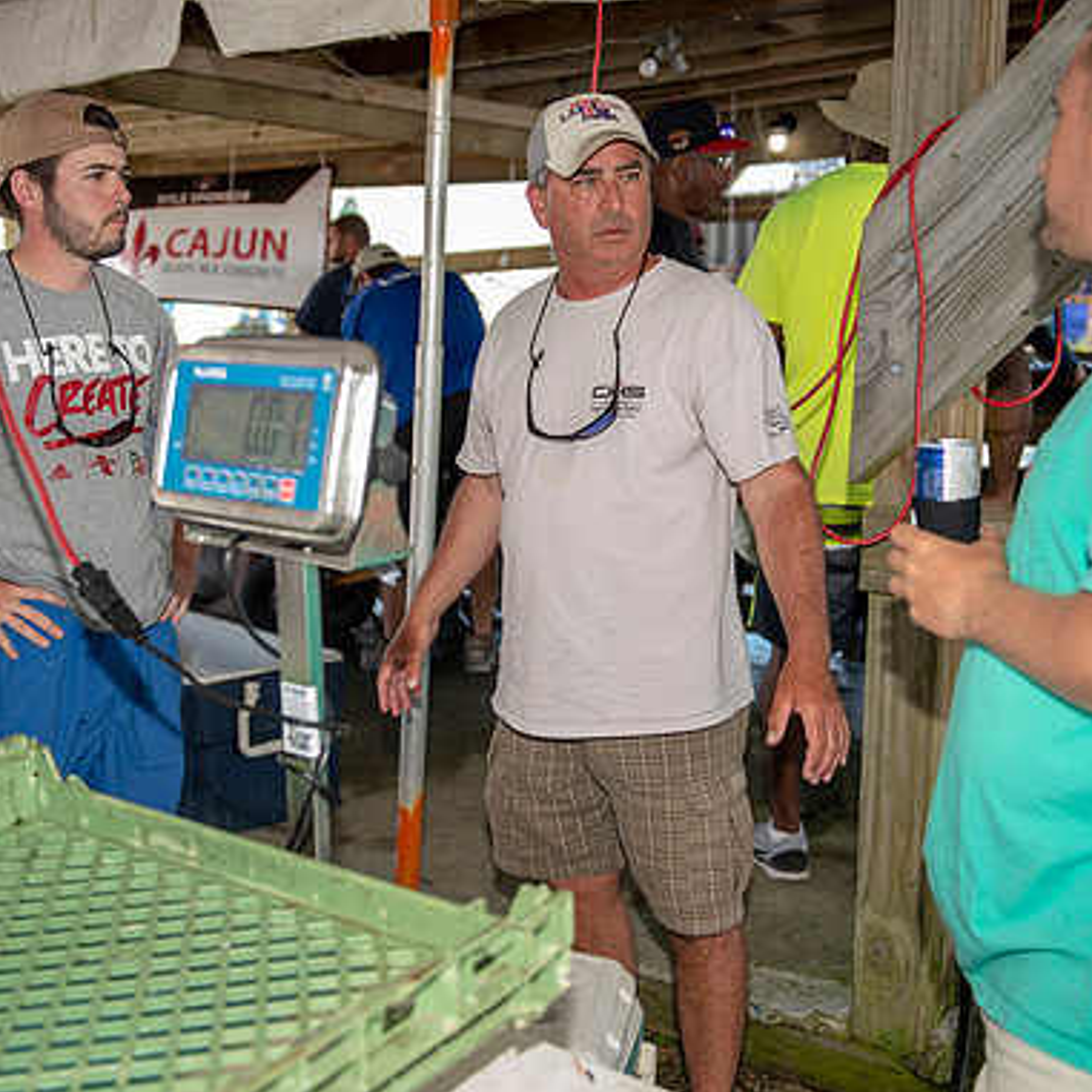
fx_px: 1570
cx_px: 507
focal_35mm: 44
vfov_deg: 38.3
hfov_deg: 38.3
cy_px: 550
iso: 50
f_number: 3.2
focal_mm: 34
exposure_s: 1/125
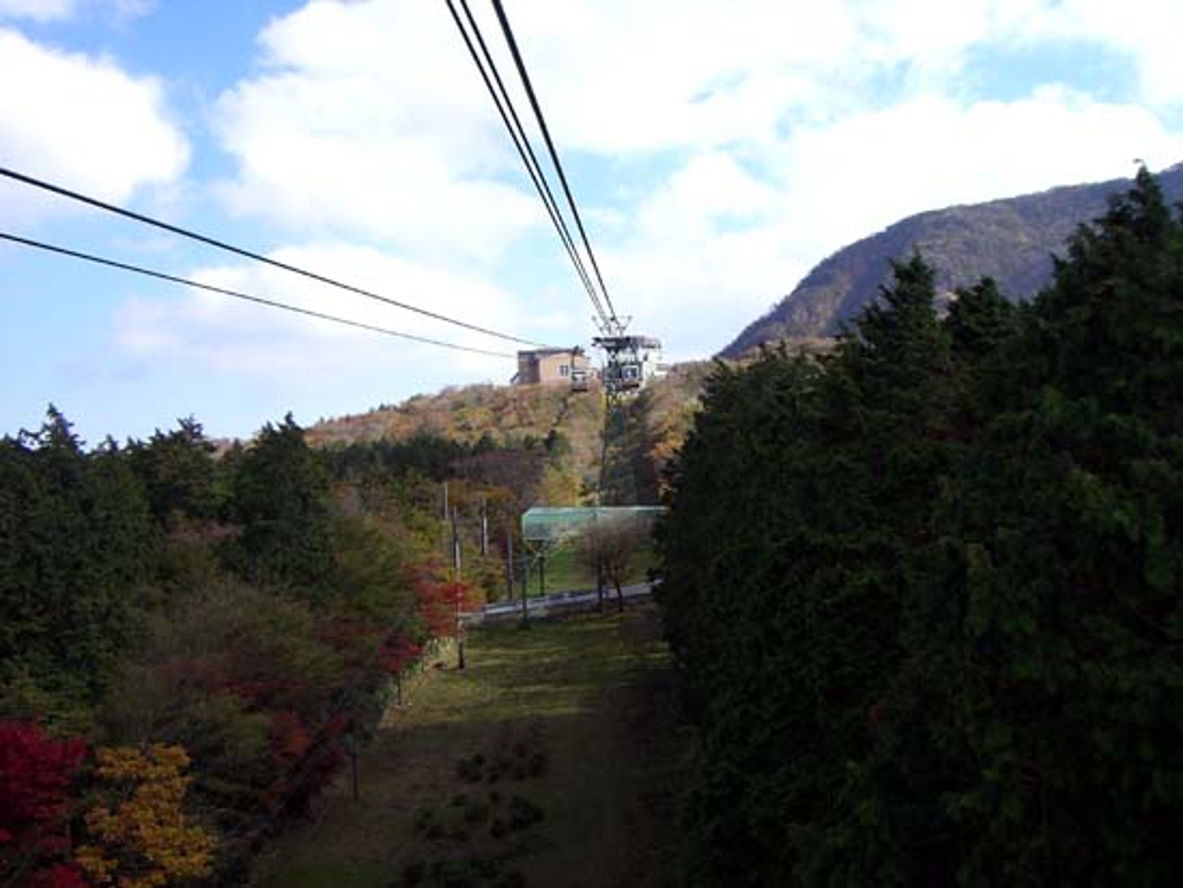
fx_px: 1299
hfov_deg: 49.0
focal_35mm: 38
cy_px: 444
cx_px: 592
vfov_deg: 37.7
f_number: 4.3
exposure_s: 1/400
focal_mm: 6.2
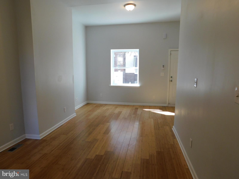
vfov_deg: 58.9
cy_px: 90
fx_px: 159
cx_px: 120
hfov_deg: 73.9
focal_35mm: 23
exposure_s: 1/80
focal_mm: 4
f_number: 3
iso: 125
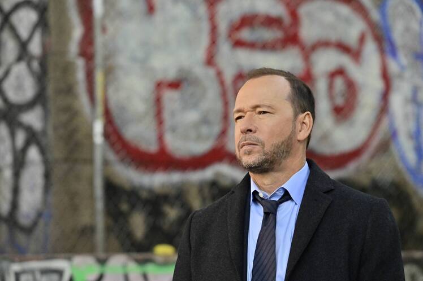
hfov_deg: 11.1
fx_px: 2173
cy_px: 140
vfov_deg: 7.4
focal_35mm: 185
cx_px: 212
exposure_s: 1/4000
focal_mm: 185
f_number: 5.6
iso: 4000
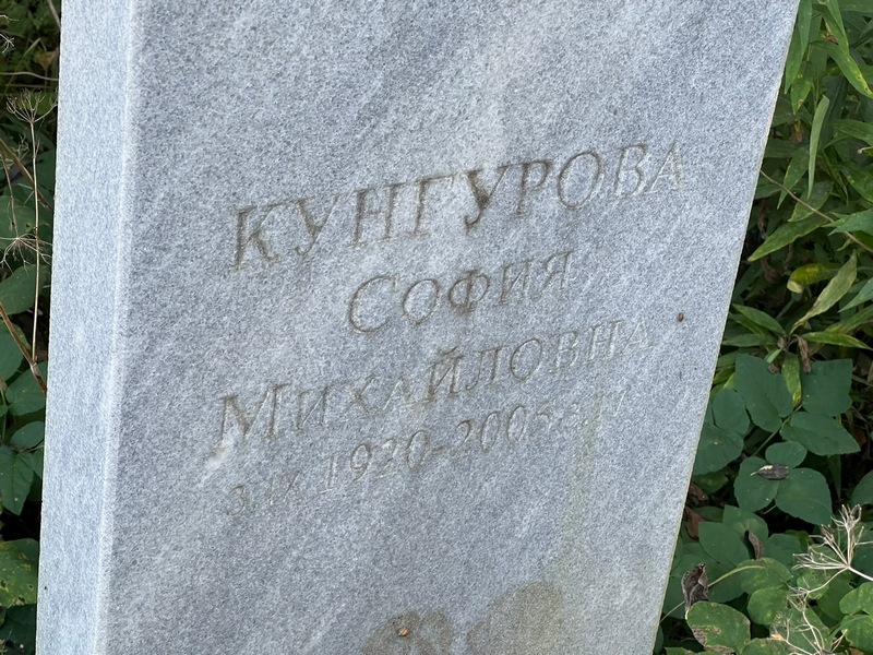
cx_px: 436
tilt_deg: -27.7
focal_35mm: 77
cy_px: 328
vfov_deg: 19.1
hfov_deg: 25.3
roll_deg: -8.1
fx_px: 1942
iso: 100
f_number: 2.8
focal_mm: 9
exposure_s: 1/99
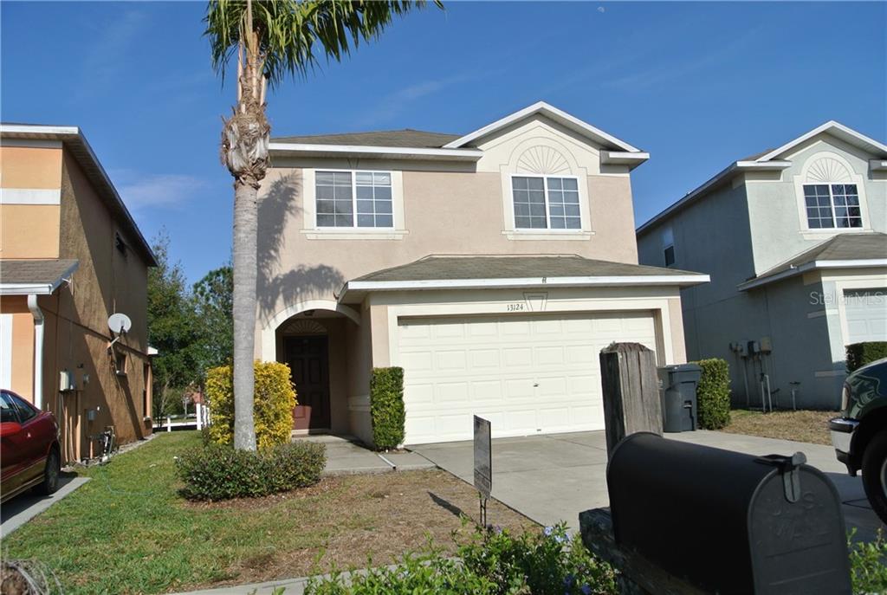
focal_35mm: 27
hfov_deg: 67.3
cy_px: 298
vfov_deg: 48.1
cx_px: 444
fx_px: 667
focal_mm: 10
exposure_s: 1/640
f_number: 6.3
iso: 100
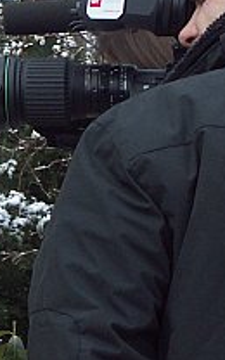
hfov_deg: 5.2
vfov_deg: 8.4
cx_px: -137
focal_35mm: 249
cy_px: 97
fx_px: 2443
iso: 100
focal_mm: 15.55
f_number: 5.6
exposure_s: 1/200
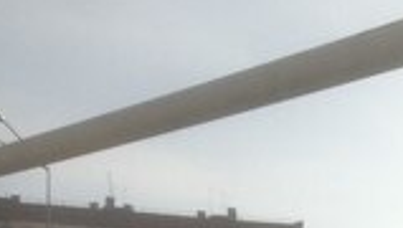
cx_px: 294
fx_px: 1199
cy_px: 573
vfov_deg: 9.5
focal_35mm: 112
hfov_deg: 19.0
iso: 50
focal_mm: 4.12
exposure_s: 1/1205
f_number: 2.4
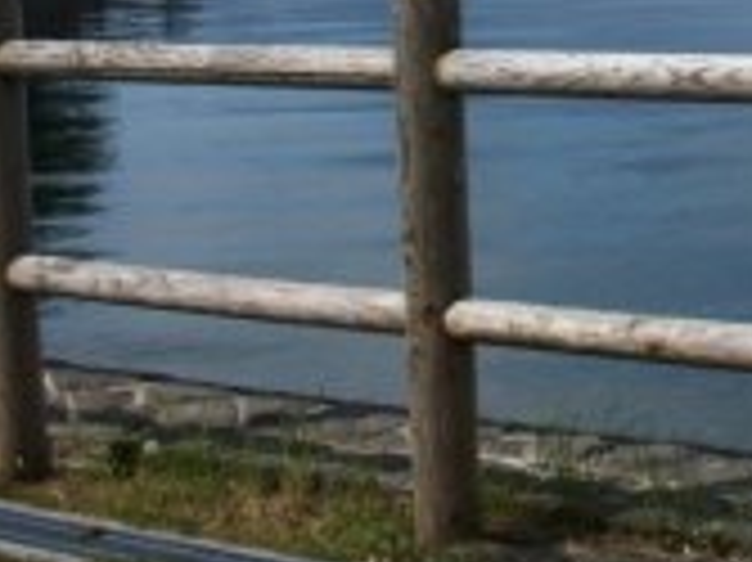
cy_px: -79
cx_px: 968
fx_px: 2410
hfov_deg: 16.8
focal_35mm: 111
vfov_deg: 13.0
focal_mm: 7.7
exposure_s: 1/400
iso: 50
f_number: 7.1
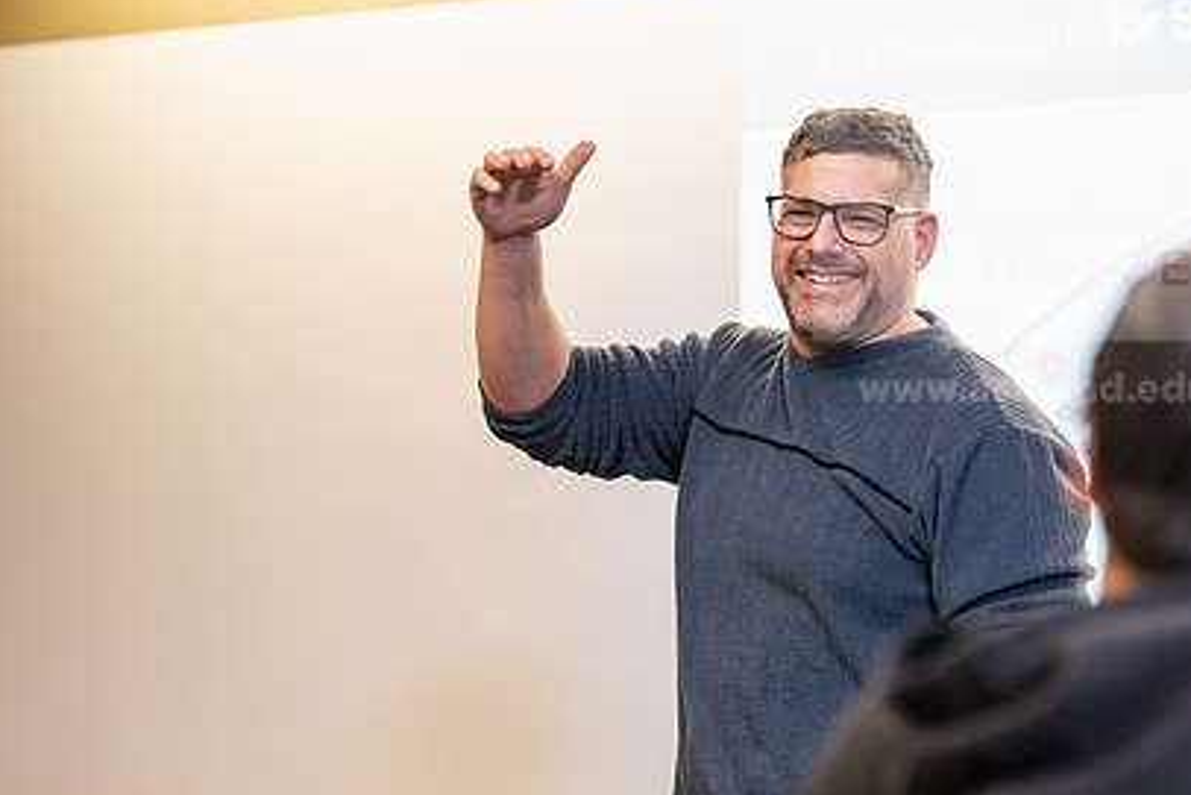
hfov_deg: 12.8
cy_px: 450
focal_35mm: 160
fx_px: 5295
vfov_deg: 8.6
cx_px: 725
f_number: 3.2
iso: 2500
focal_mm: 112
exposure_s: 1/200
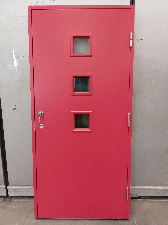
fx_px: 175
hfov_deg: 51.4
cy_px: 112
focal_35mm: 27
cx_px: 84
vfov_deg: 65.3
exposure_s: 1/20
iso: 1082
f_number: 1.8
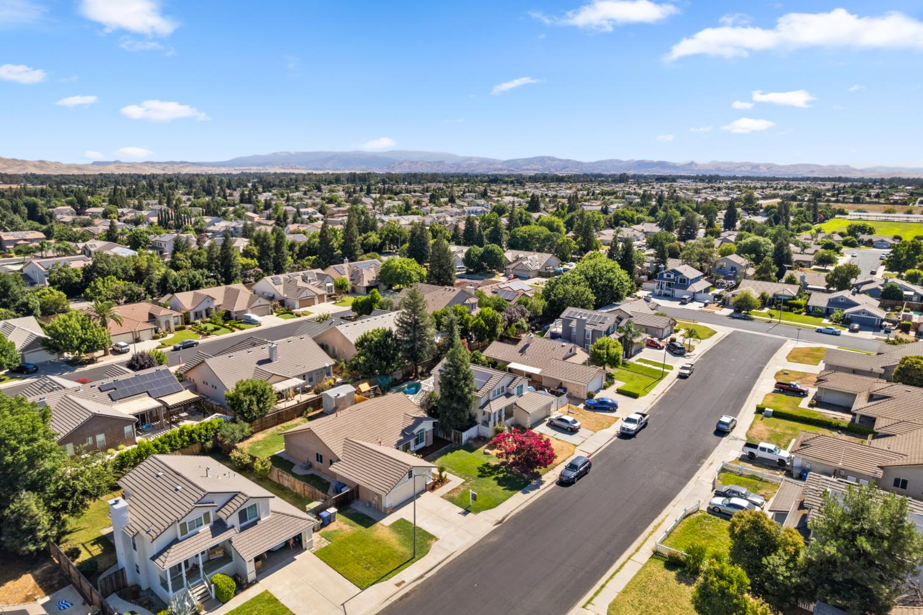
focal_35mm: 22
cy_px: 308
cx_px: 462
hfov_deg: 78.6
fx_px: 564
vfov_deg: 57.2
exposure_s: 1/180
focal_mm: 8.38
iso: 110
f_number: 2.8
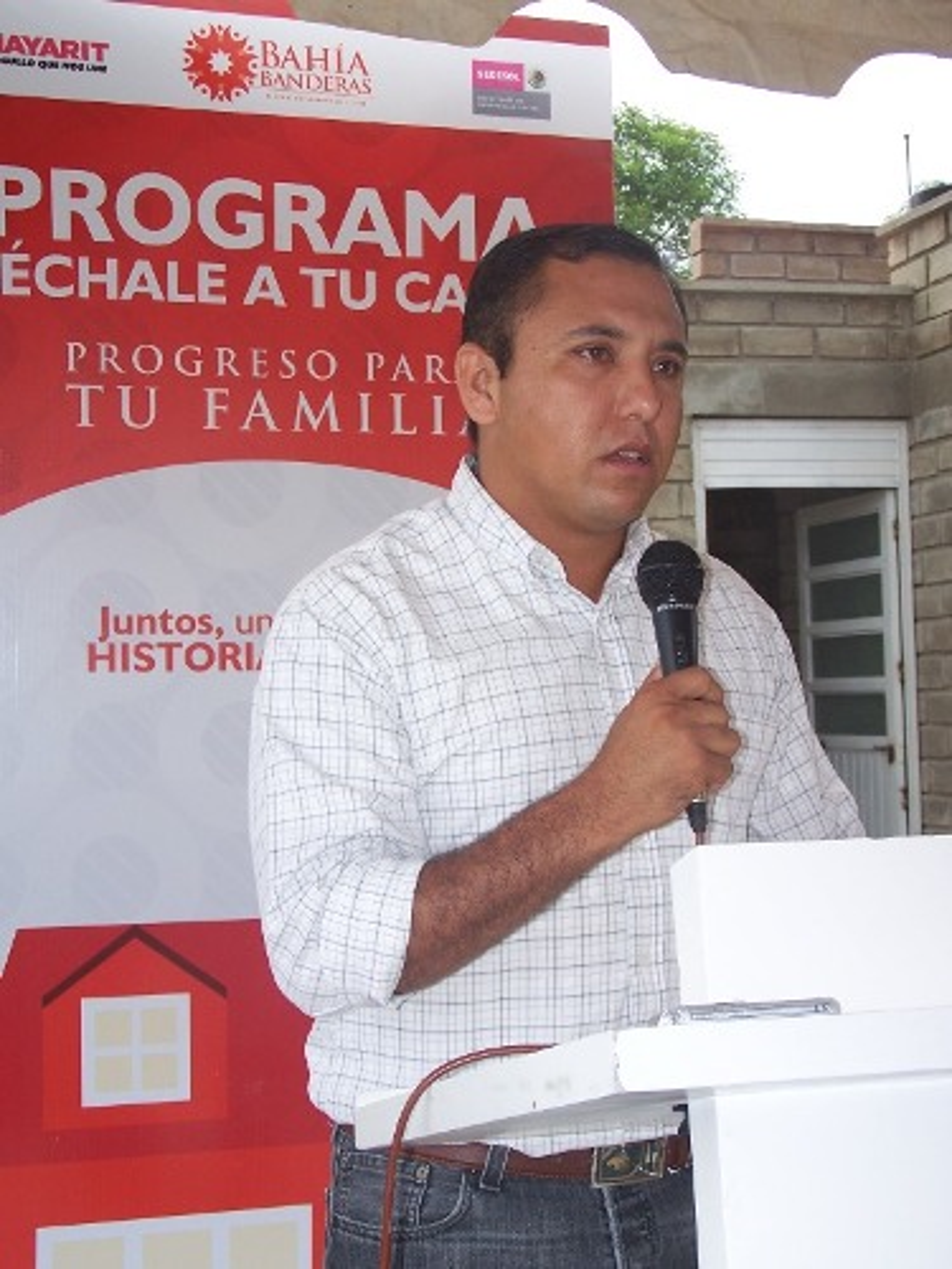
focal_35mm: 51
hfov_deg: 28.6
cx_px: 476
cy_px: 634
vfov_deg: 37.5
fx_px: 1870
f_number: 3
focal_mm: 8.5
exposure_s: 1/180
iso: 80
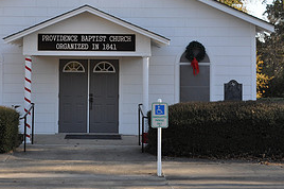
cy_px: 19
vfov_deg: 17.2
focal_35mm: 78
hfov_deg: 25.9
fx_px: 615
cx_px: 100
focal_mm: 24
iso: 200
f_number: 6.3
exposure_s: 1/160
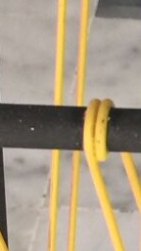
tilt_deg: -52.6
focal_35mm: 201
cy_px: 171
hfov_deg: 5.8
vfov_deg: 10.7
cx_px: 309
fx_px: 1340
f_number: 2.2
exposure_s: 1/17
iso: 50
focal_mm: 4.15
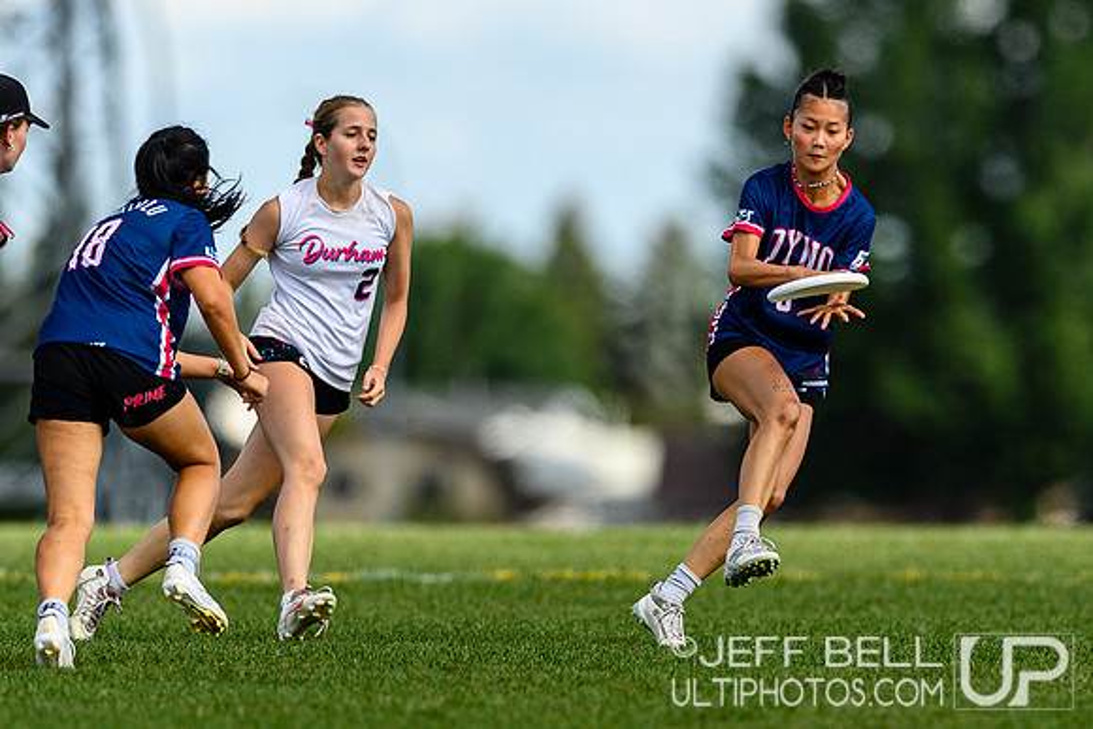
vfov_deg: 1.6
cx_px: 800
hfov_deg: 2.3
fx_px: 26706
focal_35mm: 879
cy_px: 394
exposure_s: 1/2000
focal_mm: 400
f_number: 3.2
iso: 100
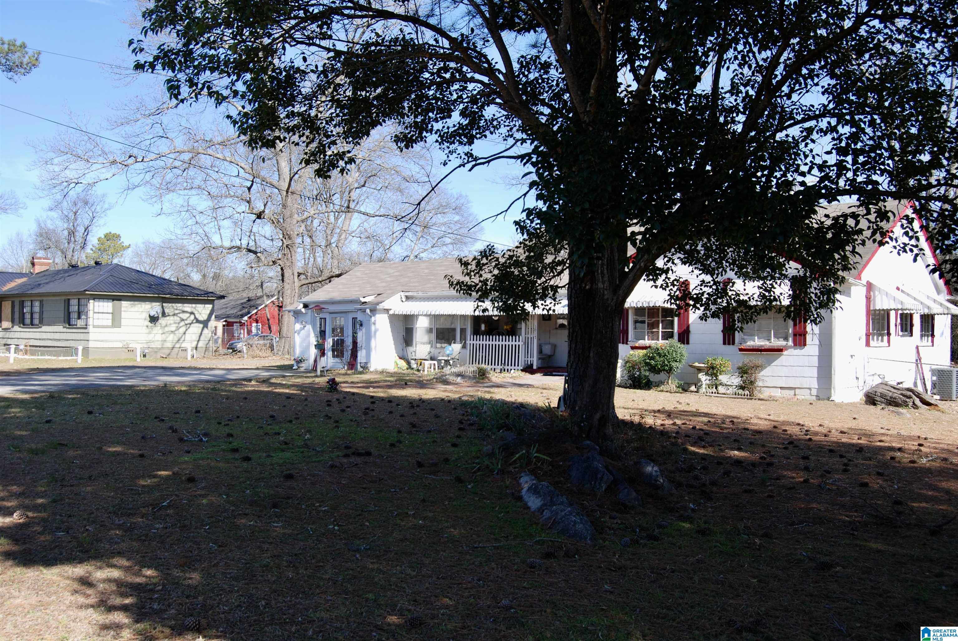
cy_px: 320
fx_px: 919
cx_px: 479
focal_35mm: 34
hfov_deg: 55.1
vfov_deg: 38.5
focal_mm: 23
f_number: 6.3
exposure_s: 1/160
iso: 100
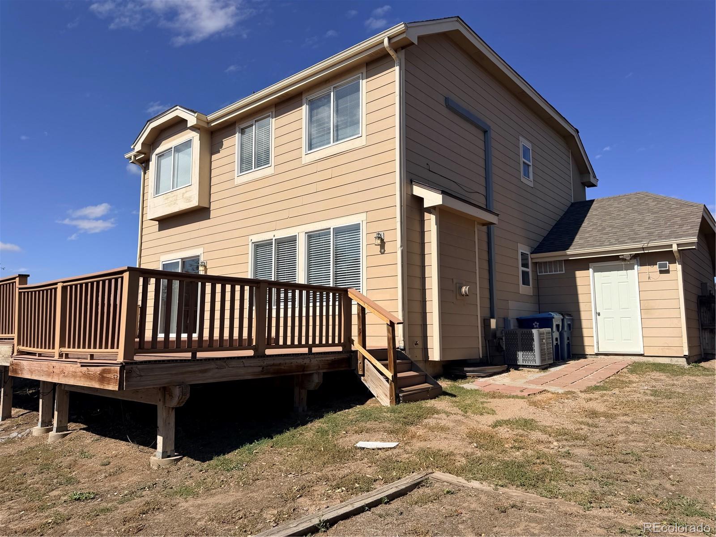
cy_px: 268
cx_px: 358
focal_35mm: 24
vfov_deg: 56.8
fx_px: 496
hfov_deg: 71.6
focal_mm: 6.76
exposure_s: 1/8130
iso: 80
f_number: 1.78
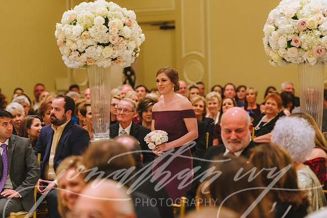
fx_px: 1054
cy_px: 109
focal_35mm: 116
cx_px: 164
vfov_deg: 11.8
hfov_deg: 17.6
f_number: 3.2
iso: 2000
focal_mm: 116
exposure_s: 1/200
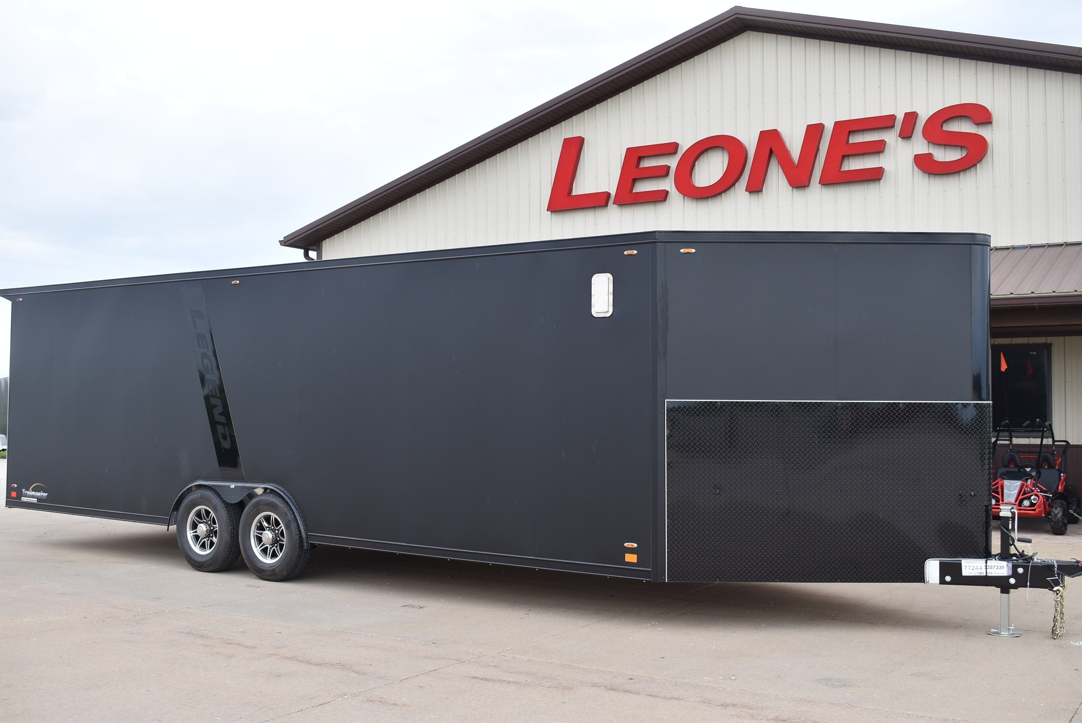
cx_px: 541
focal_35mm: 36
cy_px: 362
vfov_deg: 36.9
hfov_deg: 53.1
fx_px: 1083
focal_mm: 24
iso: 200
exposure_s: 1/250
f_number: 6.3
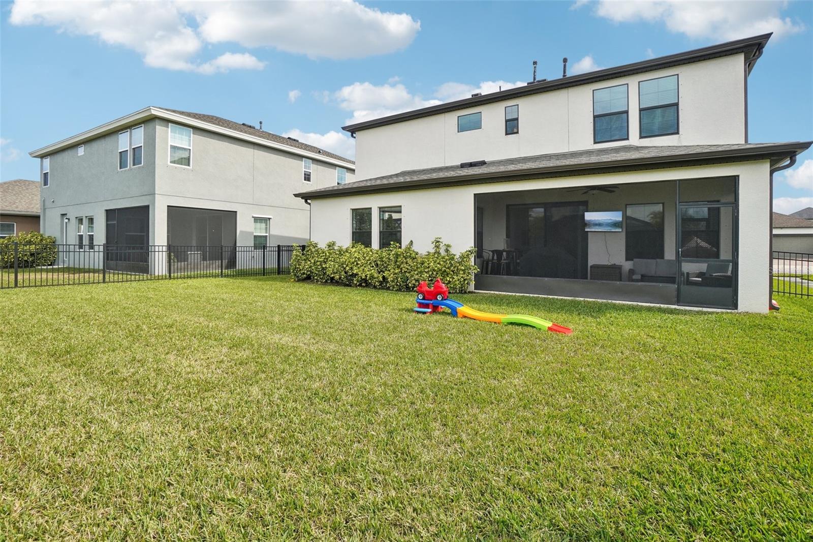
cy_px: 271
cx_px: 406
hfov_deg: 100.4
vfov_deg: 77.3
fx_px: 339
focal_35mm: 15
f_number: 8
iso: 400
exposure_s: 1/500
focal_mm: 10
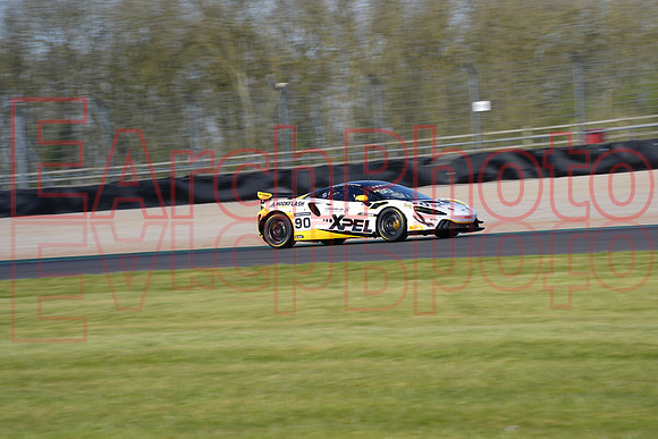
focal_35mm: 200
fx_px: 3656
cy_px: 220
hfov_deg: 10.3
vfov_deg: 6.9
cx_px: 329
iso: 125
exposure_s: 1/160
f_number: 11
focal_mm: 200
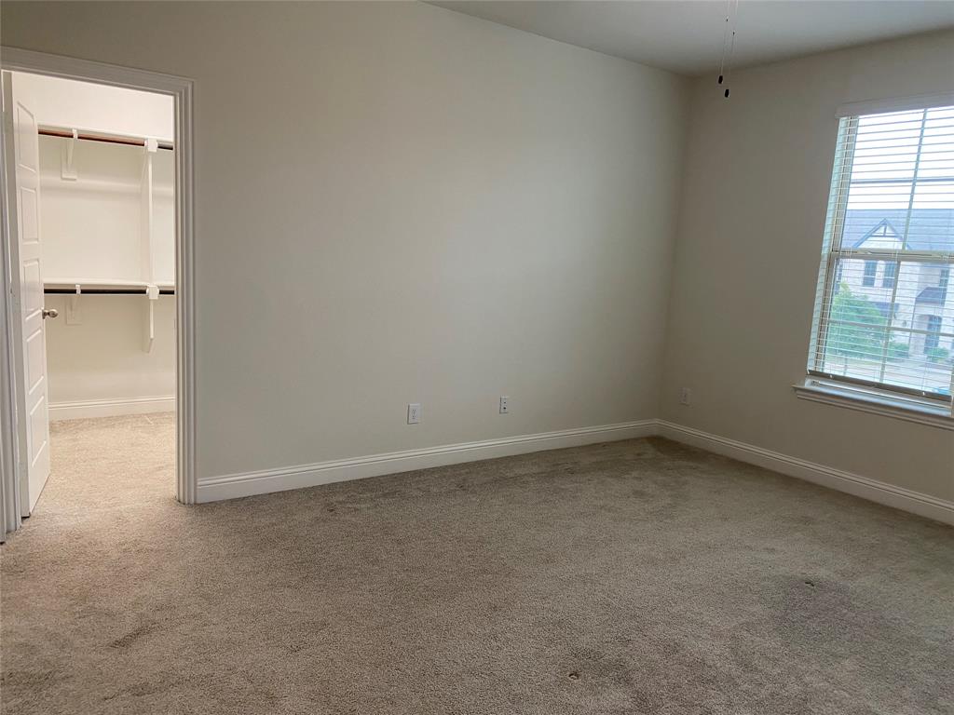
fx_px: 717
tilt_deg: -9.0
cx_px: 477
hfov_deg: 67.3
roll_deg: -2.5
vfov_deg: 53.1
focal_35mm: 26
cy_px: 358
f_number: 1.8
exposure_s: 1/60
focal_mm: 4.25
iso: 100
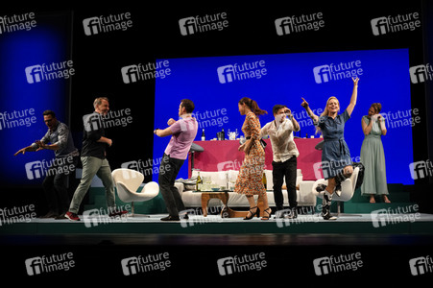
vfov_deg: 29.2
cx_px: 216
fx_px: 553
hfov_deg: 42.8
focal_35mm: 46
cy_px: 144
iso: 1600
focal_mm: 46
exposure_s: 1/250
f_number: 5.6
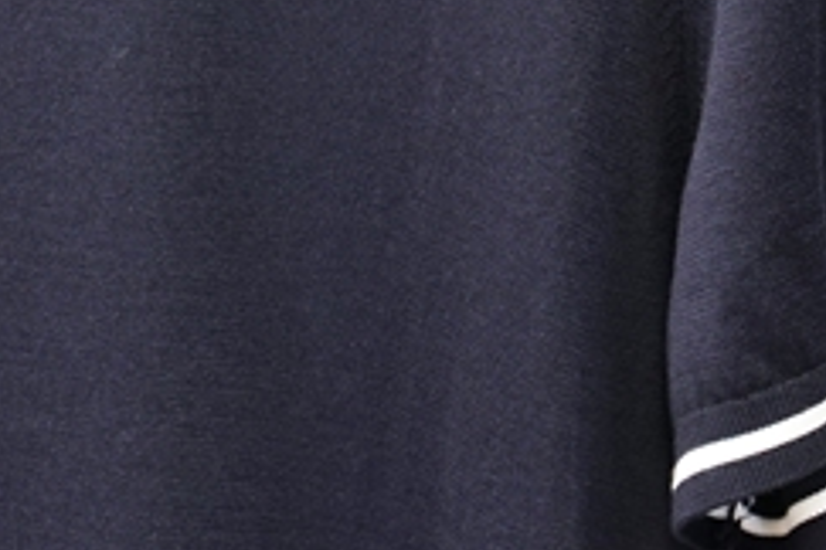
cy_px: -387
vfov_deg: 4.1
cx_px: -180
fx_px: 7663
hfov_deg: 6.1
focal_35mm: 334
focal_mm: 50
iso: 500
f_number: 3.5
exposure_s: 1/125
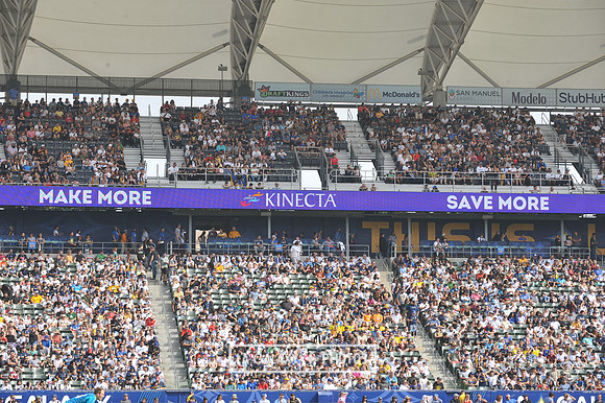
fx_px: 1847
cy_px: 202
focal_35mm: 110
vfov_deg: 12.4
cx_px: 302
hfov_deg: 18.6
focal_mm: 110
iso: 200
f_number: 9
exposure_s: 1/320
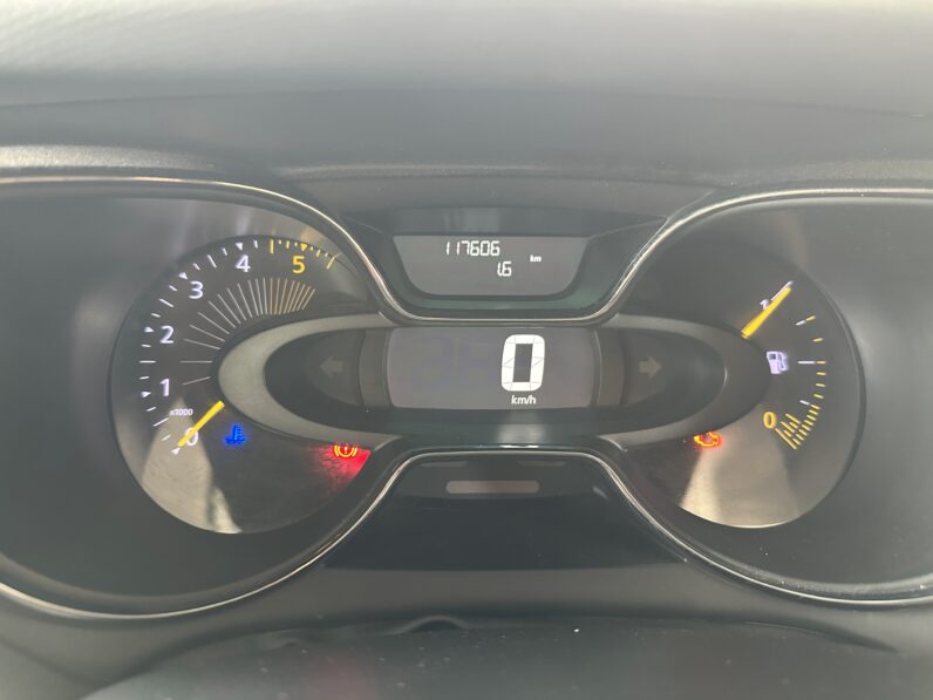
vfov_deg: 56.8
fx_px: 647
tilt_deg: -26.6
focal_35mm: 24
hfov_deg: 71.6
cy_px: 350
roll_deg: -0.4
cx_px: 466
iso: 640
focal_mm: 6.86
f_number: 1.78
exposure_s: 1/50
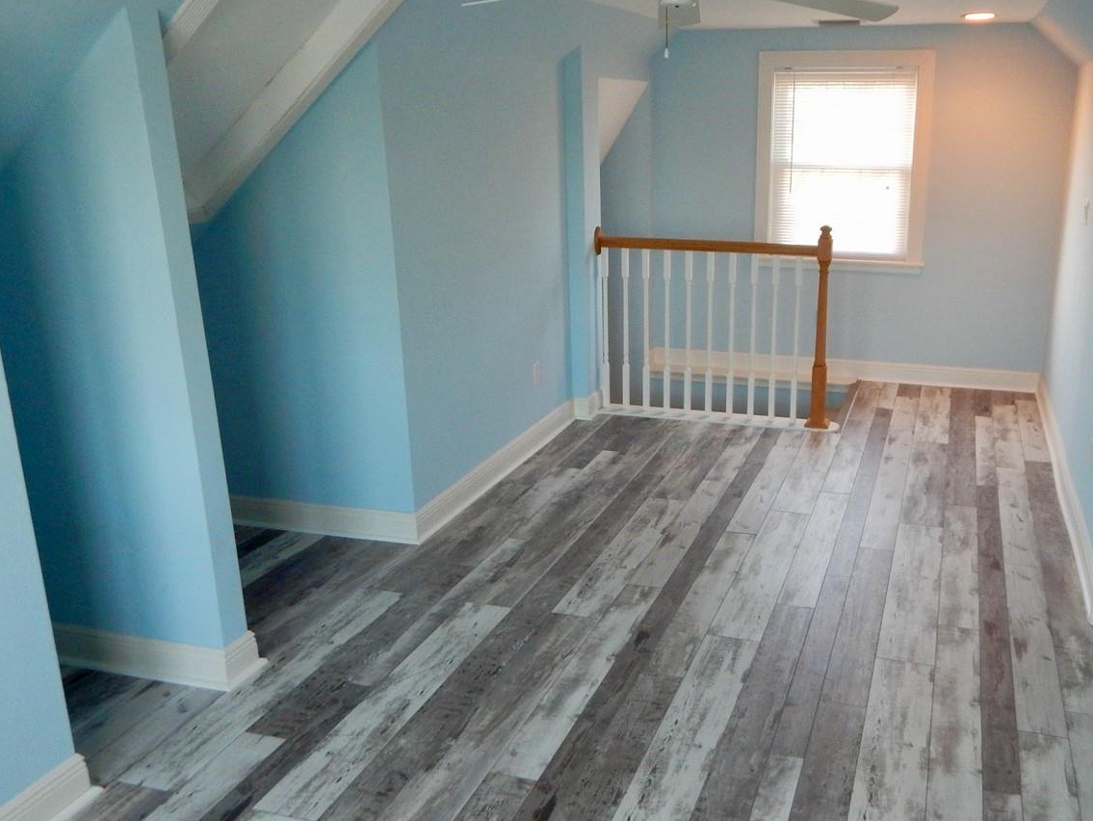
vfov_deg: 45.5
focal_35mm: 31
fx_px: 979
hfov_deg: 57.7
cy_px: 428
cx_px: 671
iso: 200
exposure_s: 1/30
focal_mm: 4
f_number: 3
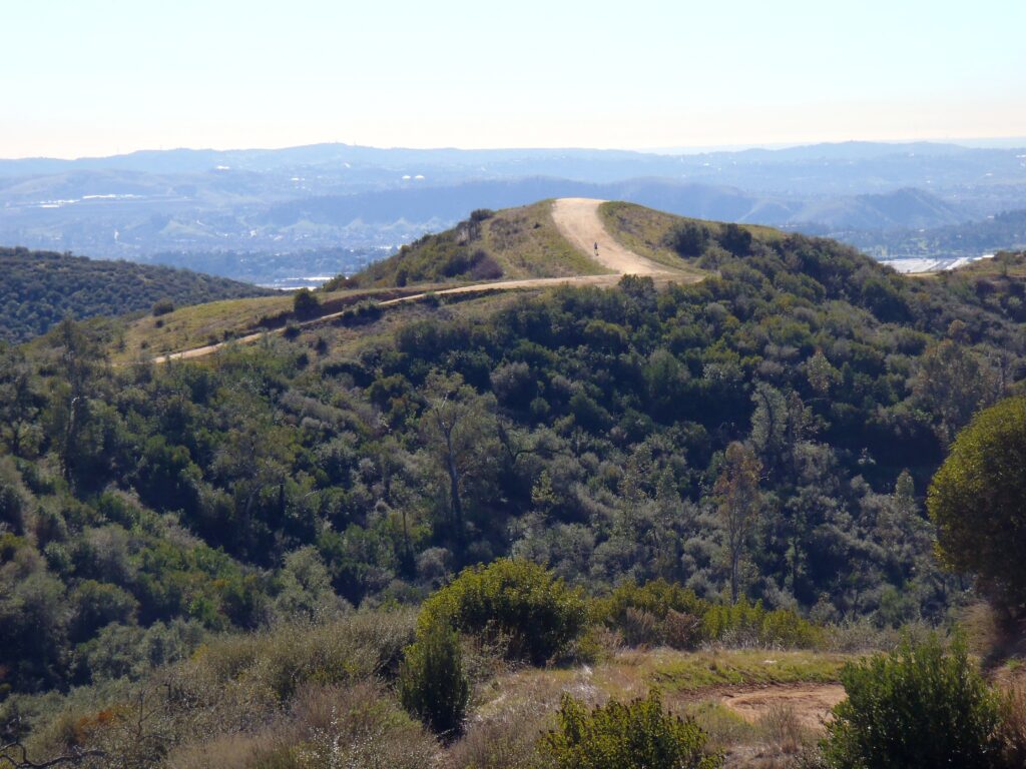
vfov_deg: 10.6
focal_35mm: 140
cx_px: 513
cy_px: 384
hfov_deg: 14.1
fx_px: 4150
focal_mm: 25
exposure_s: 1/250
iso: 80
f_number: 5.9
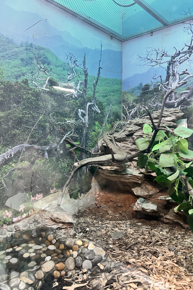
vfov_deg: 65.5
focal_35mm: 28
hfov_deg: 46.4
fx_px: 225
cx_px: 90
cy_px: 147
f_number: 1.5
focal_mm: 5.7
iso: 250
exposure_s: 1/50
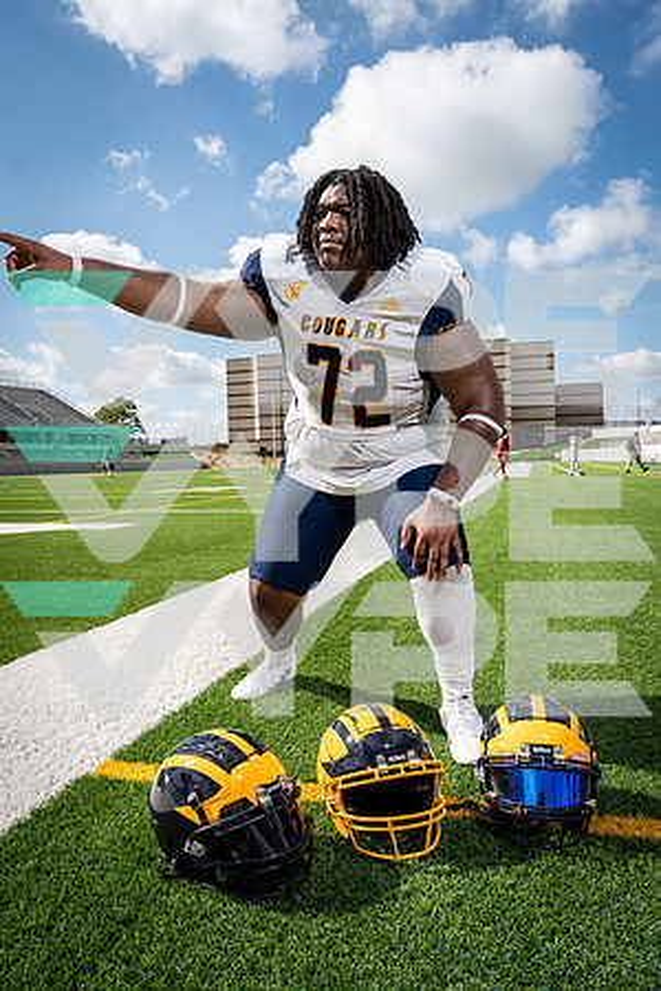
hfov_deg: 47.9
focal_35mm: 27
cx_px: 330
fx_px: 744
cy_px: 496
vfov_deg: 67.4
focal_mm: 27
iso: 125
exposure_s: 1/250
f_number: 8
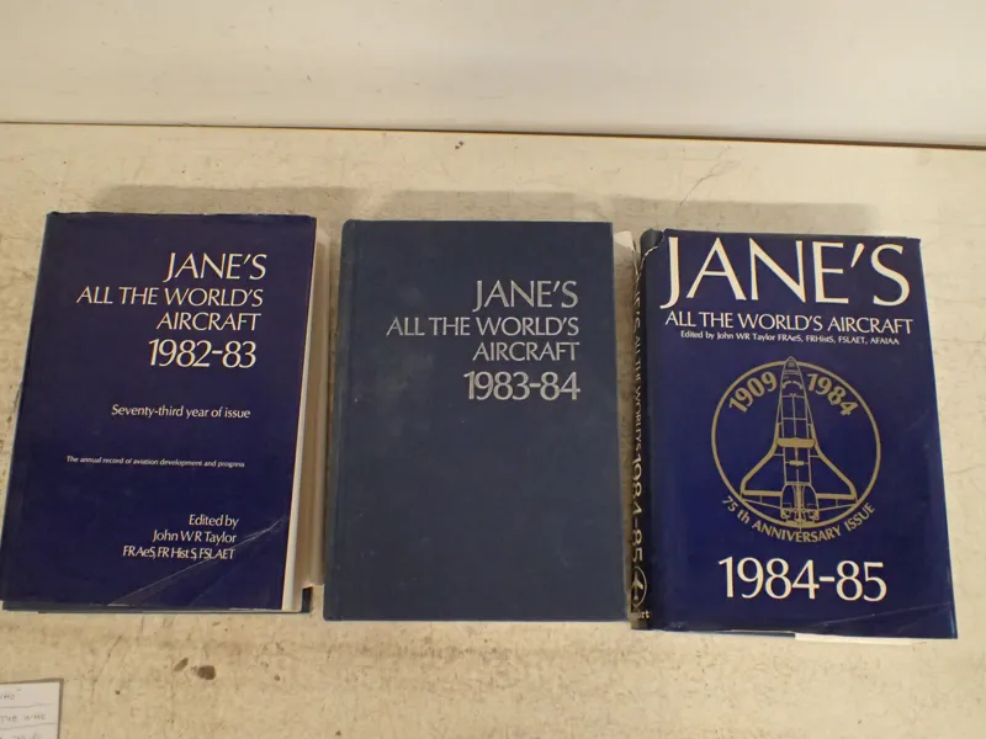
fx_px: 855
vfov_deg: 46.8
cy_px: 370
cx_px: 493
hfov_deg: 60.0
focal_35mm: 30
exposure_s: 1/50
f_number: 2.3
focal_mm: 5.5
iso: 800
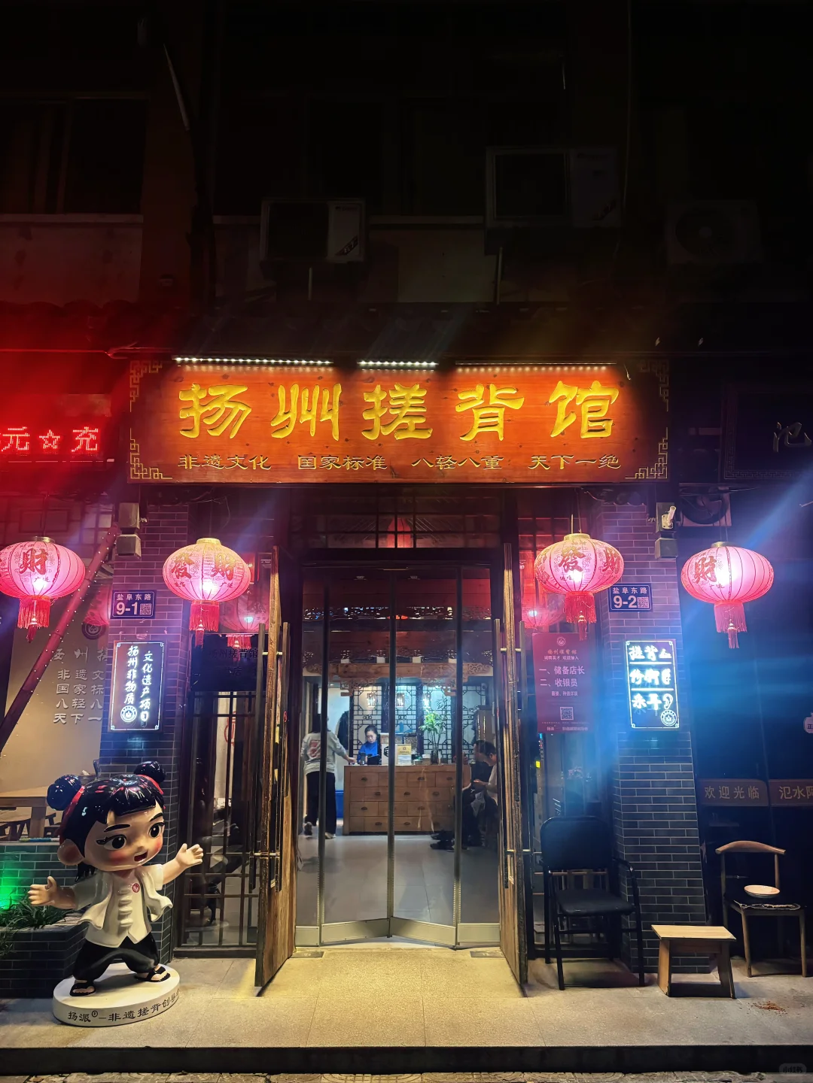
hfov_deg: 53.1
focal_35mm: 26
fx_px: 814
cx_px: 406
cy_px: 542
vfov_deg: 67.3
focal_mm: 5.96
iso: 500
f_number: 1.6
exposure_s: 1/33
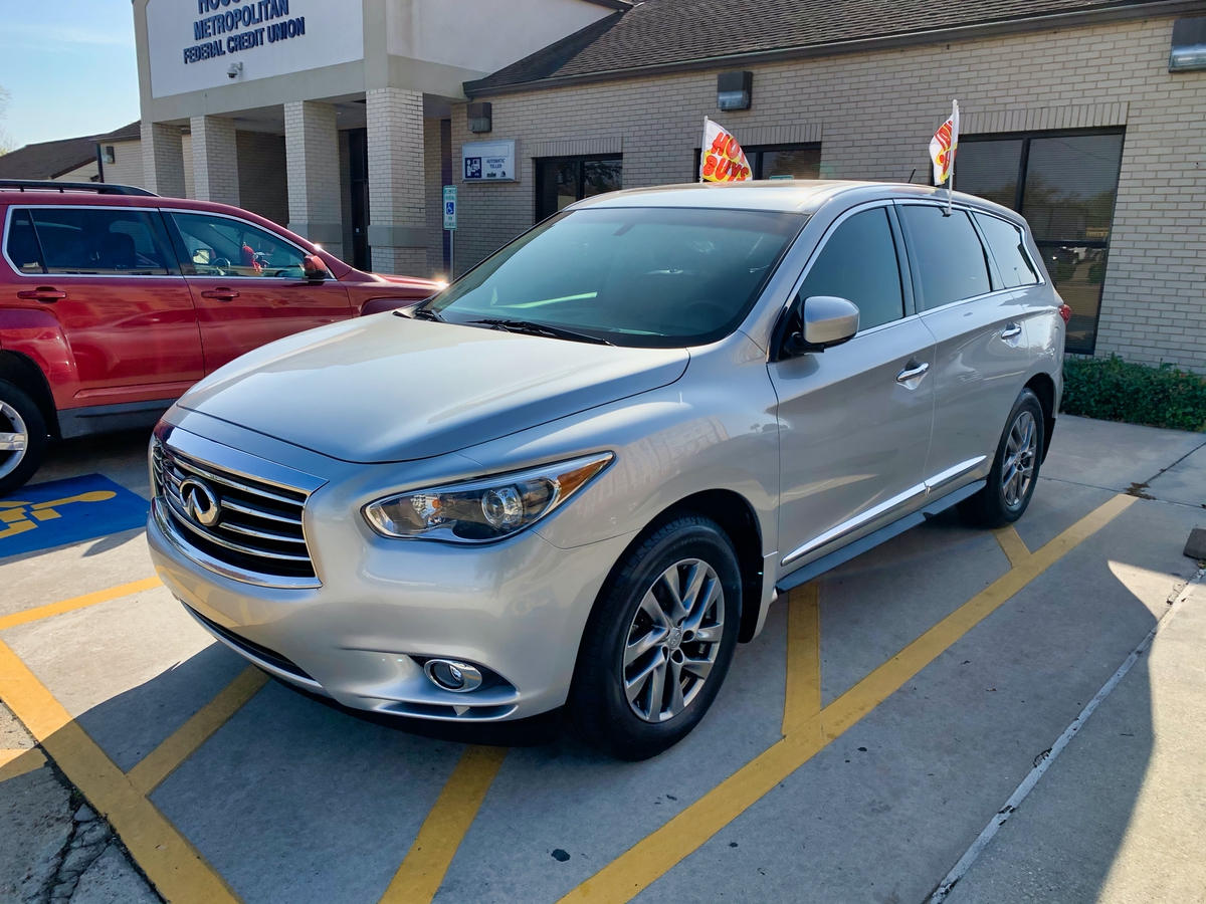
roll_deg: -2.2
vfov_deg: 53.1
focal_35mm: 26
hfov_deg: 67.3
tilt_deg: -12.4
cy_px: 452
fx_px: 906
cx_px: 603
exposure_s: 1/2755
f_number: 1.8
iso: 25
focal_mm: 4.25
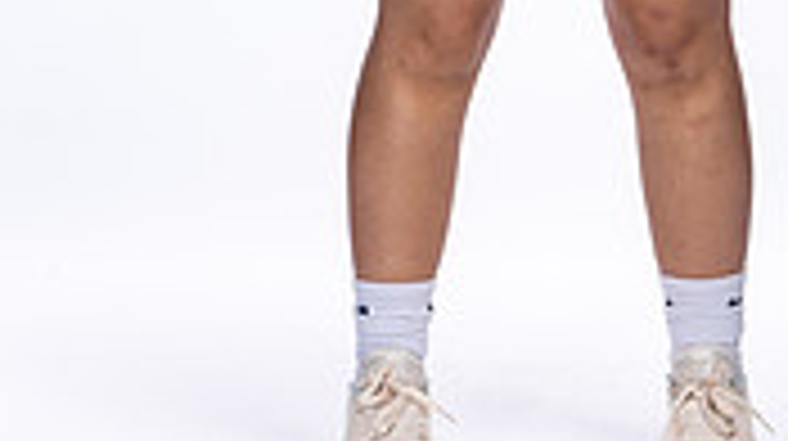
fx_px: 6074
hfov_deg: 7.4
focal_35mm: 291
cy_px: -464
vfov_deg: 4.1
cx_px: 563
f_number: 5.6
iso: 400
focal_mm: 108
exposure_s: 1/250
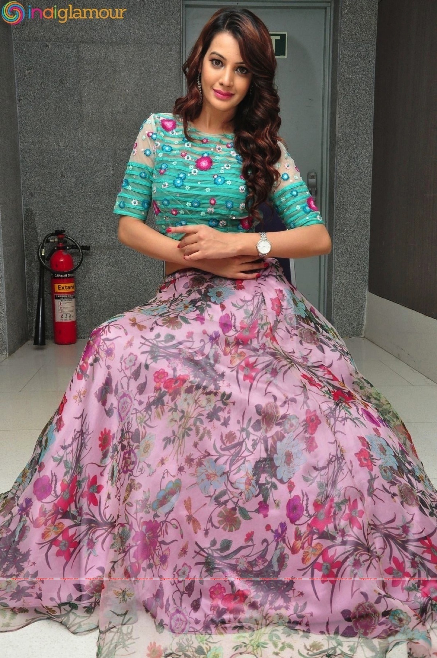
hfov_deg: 35.4
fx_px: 684
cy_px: 329
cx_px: 218
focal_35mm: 38
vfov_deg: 51.3
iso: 1250
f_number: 8
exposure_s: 1/125
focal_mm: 25
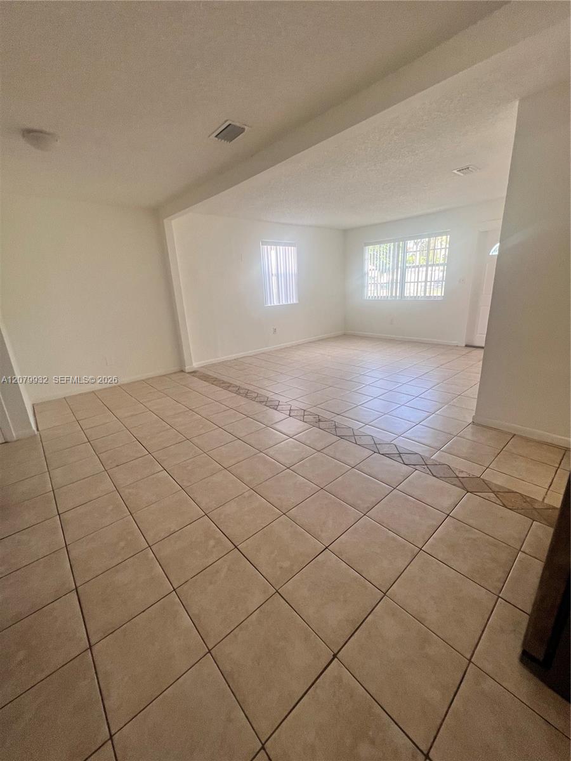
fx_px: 286
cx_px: 286
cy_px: 380
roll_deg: +3.5
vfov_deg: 106.2
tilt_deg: -17.5
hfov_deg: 89.9
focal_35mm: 13
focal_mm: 1.57
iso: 125
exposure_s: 1/120
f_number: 1.8
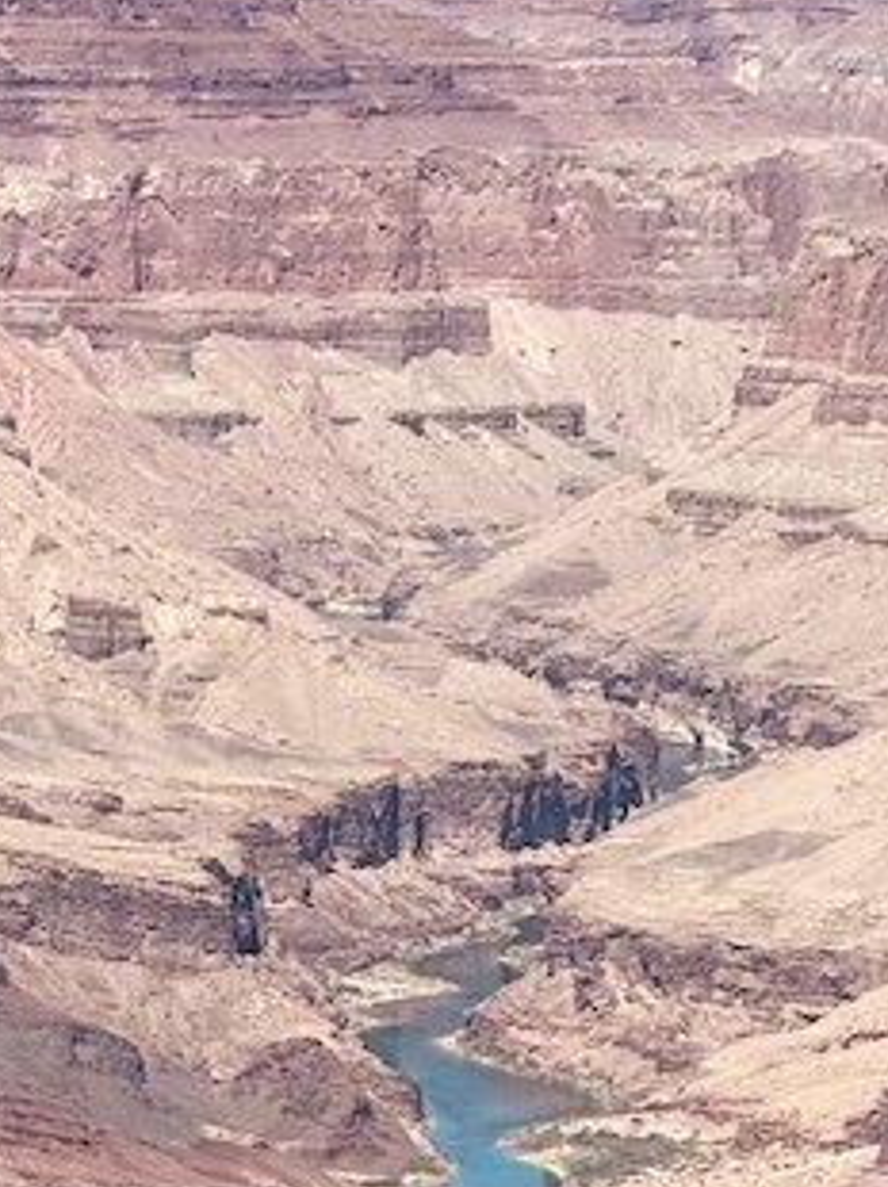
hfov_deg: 3.7
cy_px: 1290
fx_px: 13598
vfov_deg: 5.0
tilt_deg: -8.1
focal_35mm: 397
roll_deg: +1.1
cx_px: -149
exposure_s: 1/1866
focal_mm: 15.66
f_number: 2.8
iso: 50
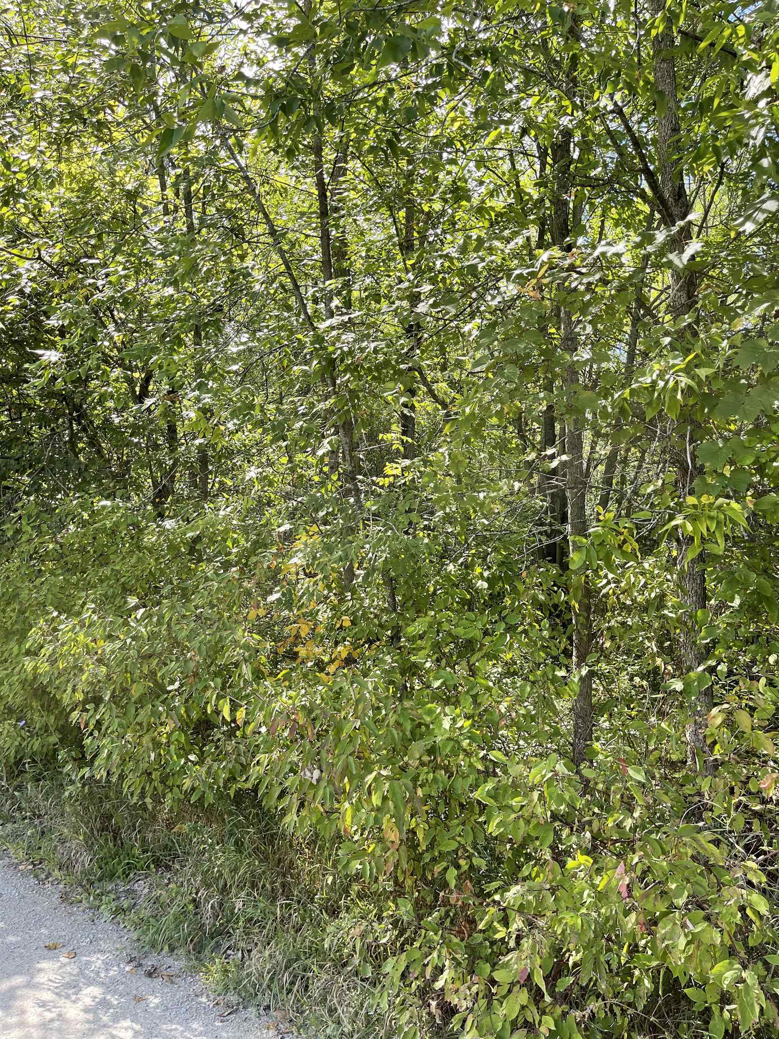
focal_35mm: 26
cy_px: 520
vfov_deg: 67.3
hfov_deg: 53.1
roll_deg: -1.3
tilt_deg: +6.5
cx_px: 390
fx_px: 780
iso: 32
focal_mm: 5.1
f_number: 1.6
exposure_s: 1/433
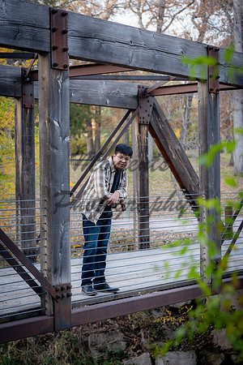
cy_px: 182
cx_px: 122
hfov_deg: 16.1
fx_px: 861
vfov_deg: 23.9
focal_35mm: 85
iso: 200
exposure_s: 1/125
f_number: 3.5
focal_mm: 85
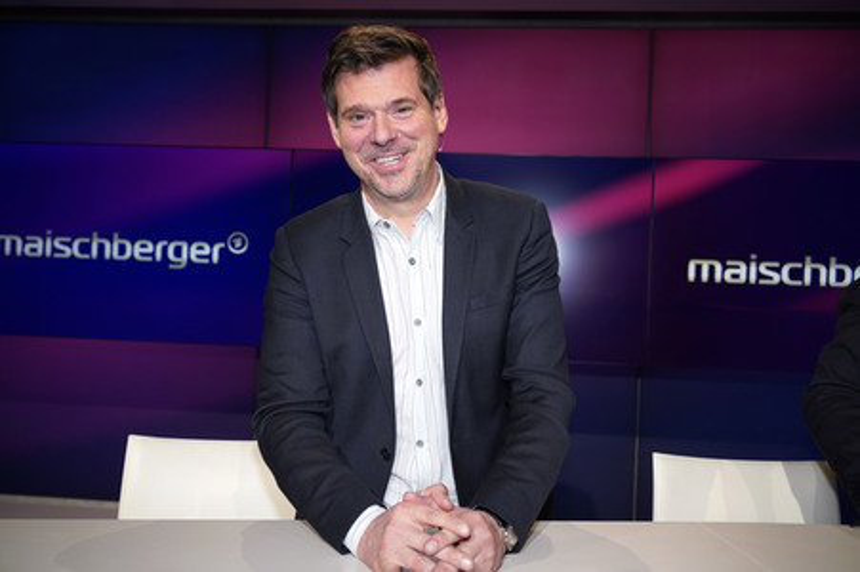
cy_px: 286
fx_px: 812
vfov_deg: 38.8
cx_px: 430
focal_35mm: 34
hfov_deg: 55.8
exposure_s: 1/160
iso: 1600
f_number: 5
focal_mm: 34
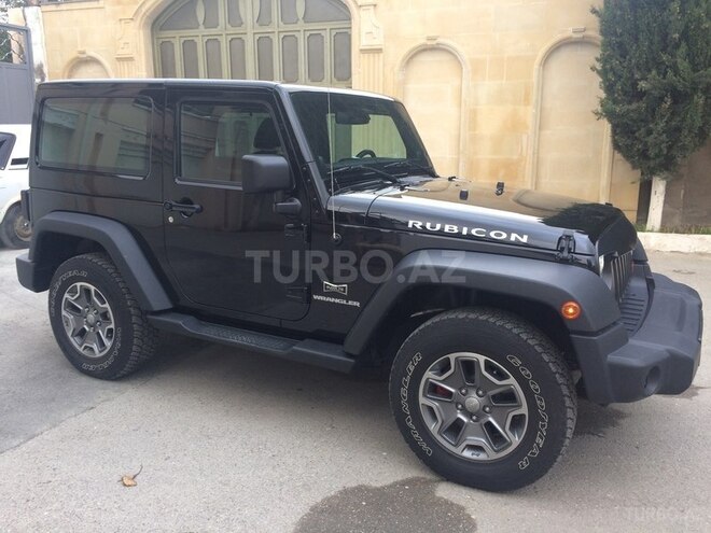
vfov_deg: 48.2
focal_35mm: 29
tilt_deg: -11.3
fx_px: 596
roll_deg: +0.5
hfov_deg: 61.7
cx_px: 356
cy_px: 266
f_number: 2.2
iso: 50
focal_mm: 4.15
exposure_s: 1/50
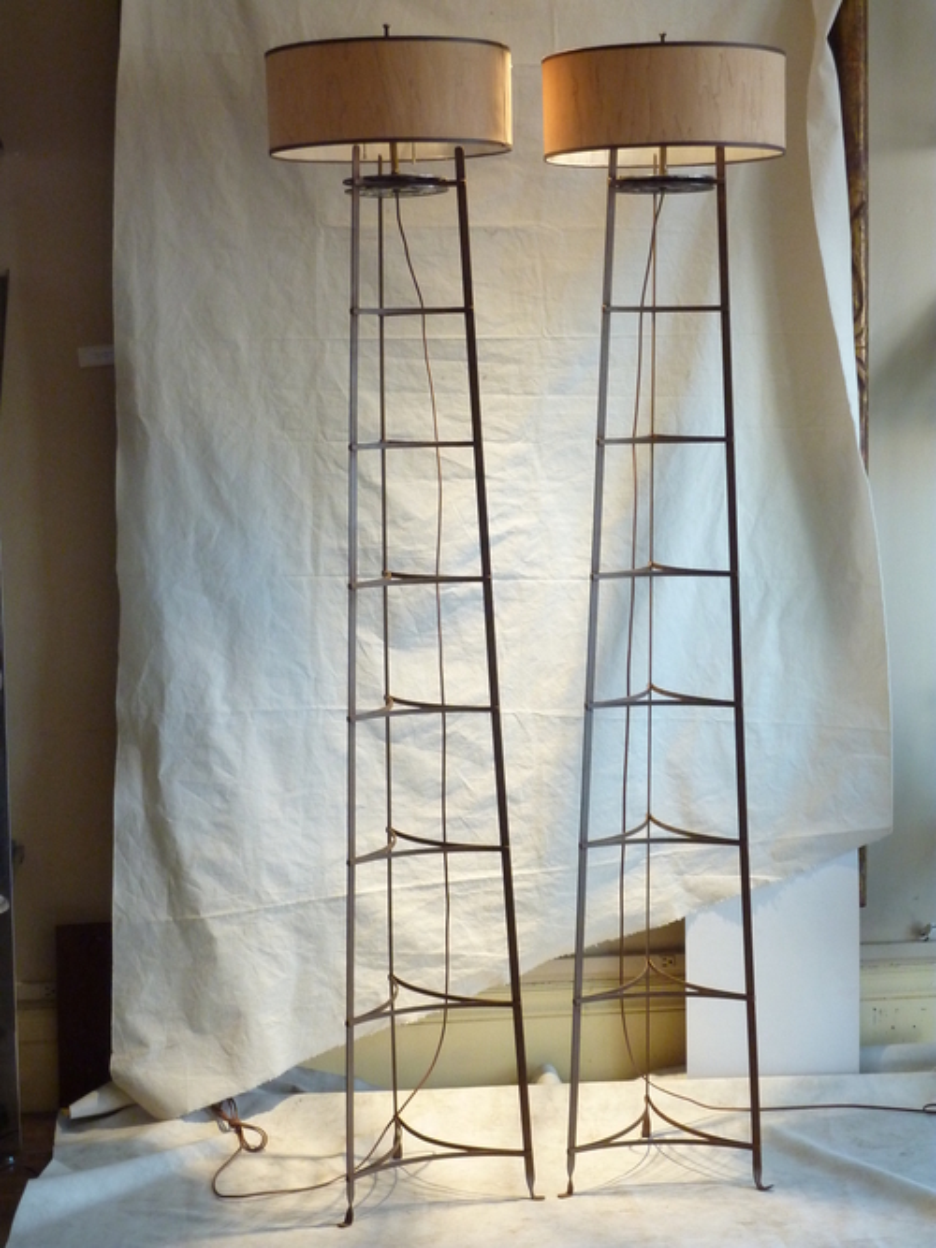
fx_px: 2272
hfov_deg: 23.3
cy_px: 624
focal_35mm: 63
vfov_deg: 30.7
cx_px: 468
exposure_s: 1/40
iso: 400
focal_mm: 10.3
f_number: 4
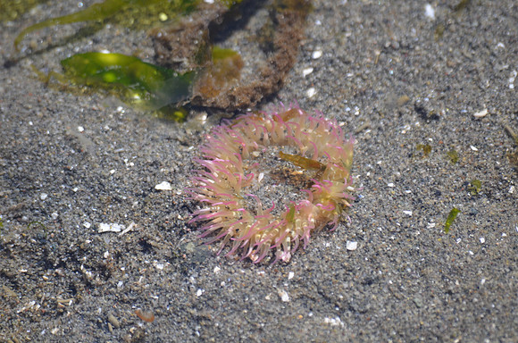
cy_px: 172
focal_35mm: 450
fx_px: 6461
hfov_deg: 4.6
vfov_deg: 3.0
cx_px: 259
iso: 500
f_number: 5.6
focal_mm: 300
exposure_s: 1/1000
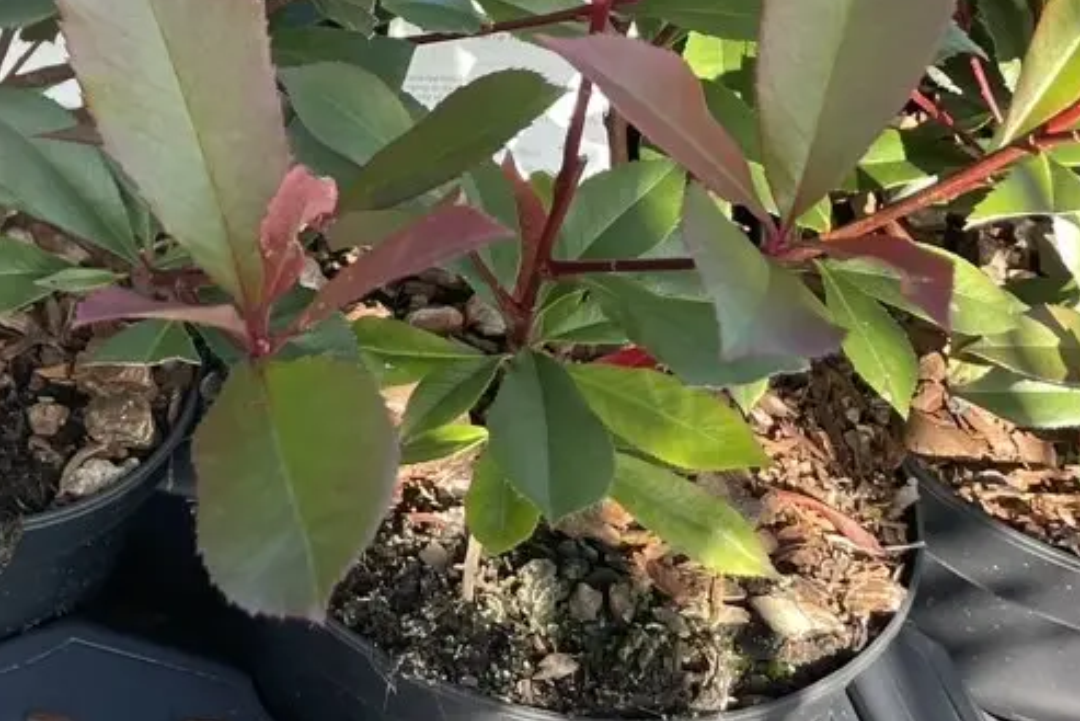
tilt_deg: -36.7
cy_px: -127
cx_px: -414
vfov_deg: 16.6
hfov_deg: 22.3
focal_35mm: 79
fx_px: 2371
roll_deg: -1.3
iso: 32
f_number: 1.6
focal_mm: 4.2
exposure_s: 1/124
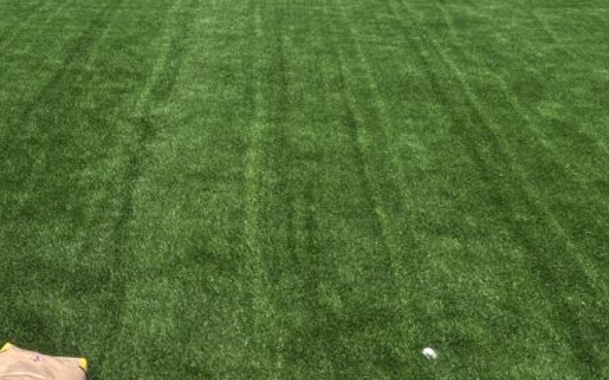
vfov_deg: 18.8
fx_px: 1112
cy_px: -8
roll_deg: +1.5
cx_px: -30
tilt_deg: -6.9
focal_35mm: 67
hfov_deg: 28.3
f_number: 1.5
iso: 50
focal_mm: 5.7
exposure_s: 1/3460
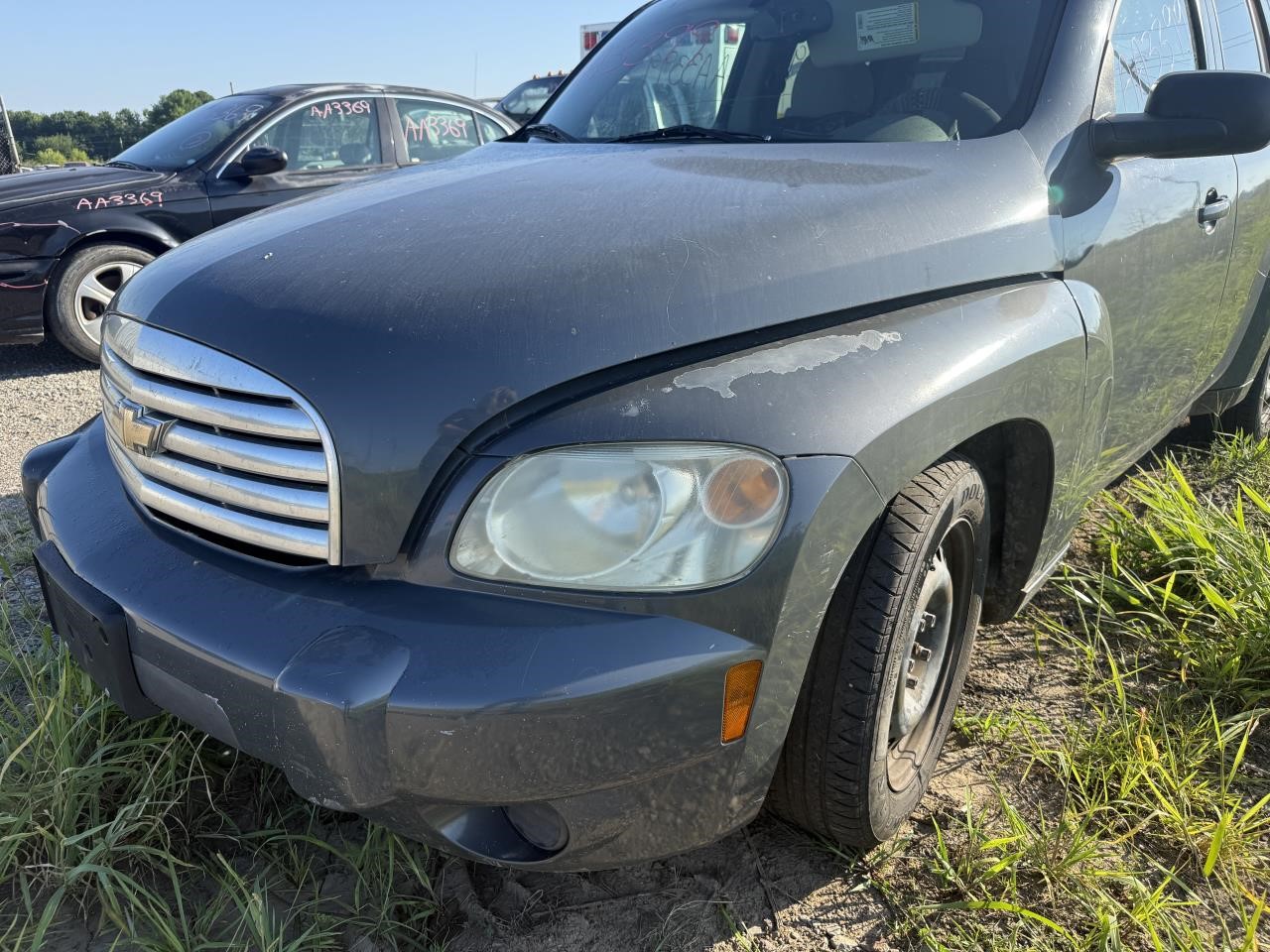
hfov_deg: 71.6
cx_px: 635
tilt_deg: -19.7
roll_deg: +0.9
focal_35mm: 24
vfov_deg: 56.8
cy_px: 476
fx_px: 881
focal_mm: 6.76
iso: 100
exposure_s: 1/1812
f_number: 1.78
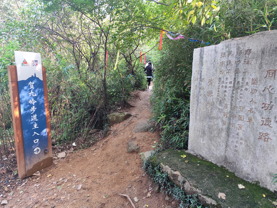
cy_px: 104
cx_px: 138
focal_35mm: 23
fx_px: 184
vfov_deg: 58.9
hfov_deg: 73.9
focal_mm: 6.14
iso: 320
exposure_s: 1/100
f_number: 1.65
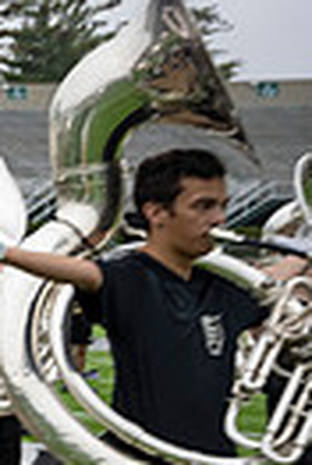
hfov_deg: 9.7
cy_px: 257
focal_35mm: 106
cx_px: -652
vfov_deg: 19.2
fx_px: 1371
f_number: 4
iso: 320
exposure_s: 1/200
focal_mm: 24
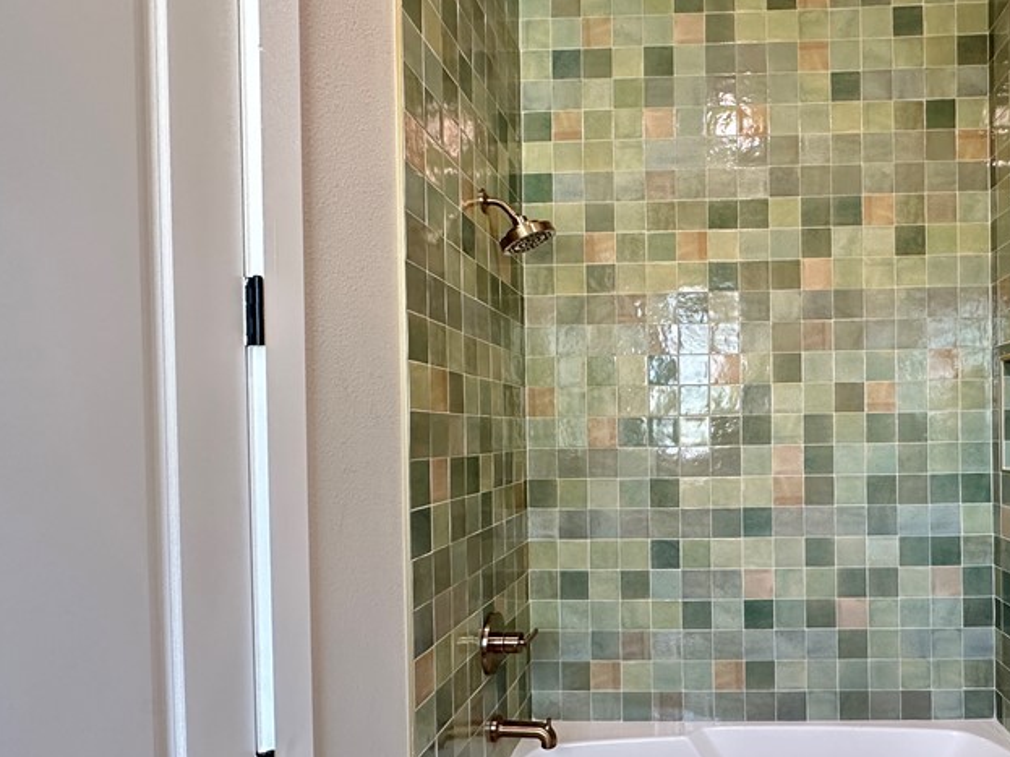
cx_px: 694
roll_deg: +0.8
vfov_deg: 58.6
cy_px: 439
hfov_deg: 71.2
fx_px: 671
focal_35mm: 23
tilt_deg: +0.0
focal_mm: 2.22
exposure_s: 1/60
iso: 250
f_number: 2.2
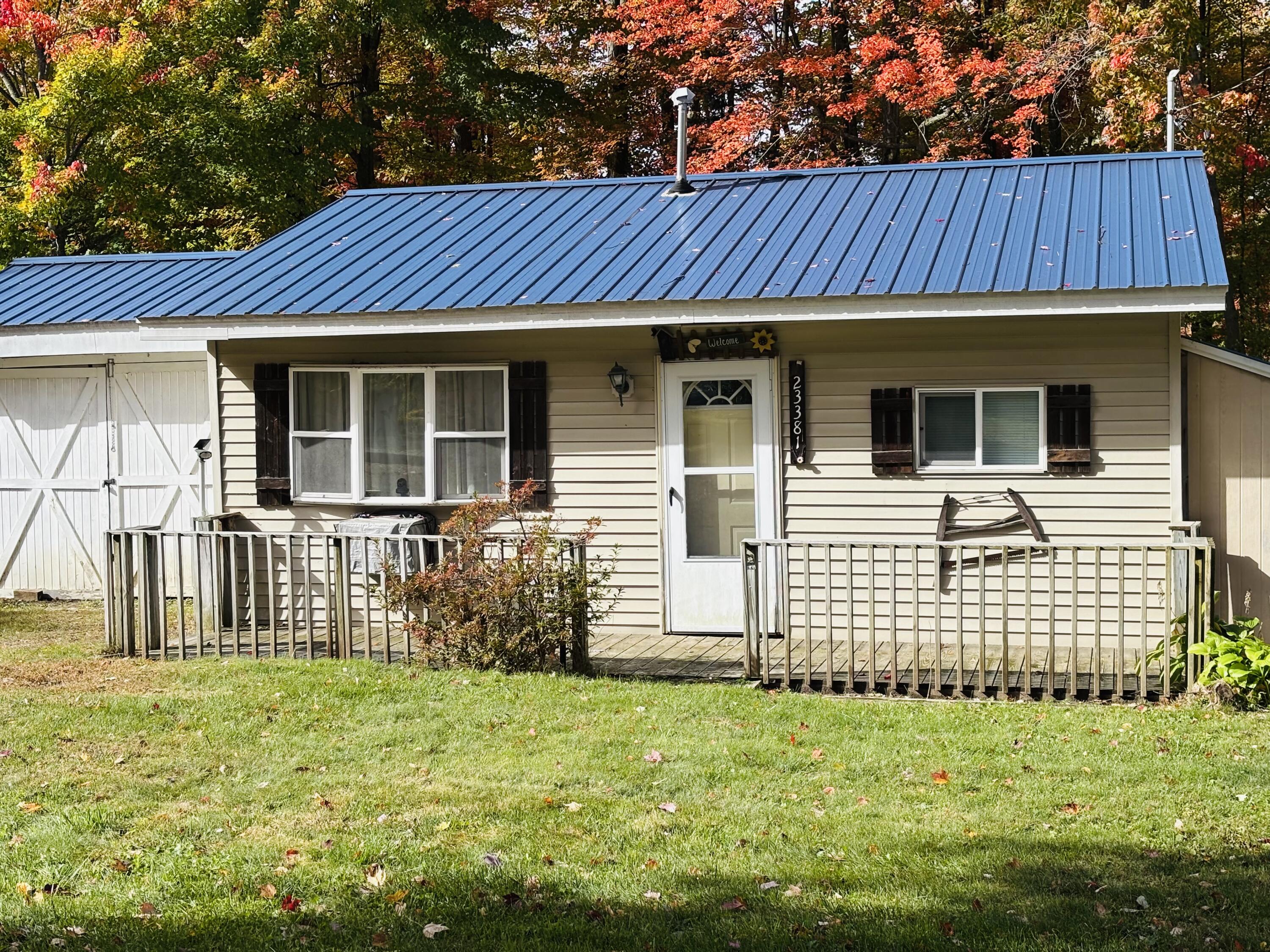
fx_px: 1908
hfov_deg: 36.8
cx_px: 635
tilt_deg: -2.5
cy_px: 476
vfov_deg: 28.0
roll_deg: +1.2
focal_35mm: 52
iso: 32
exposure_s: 1/1695
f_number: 1.6
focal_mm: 5.96
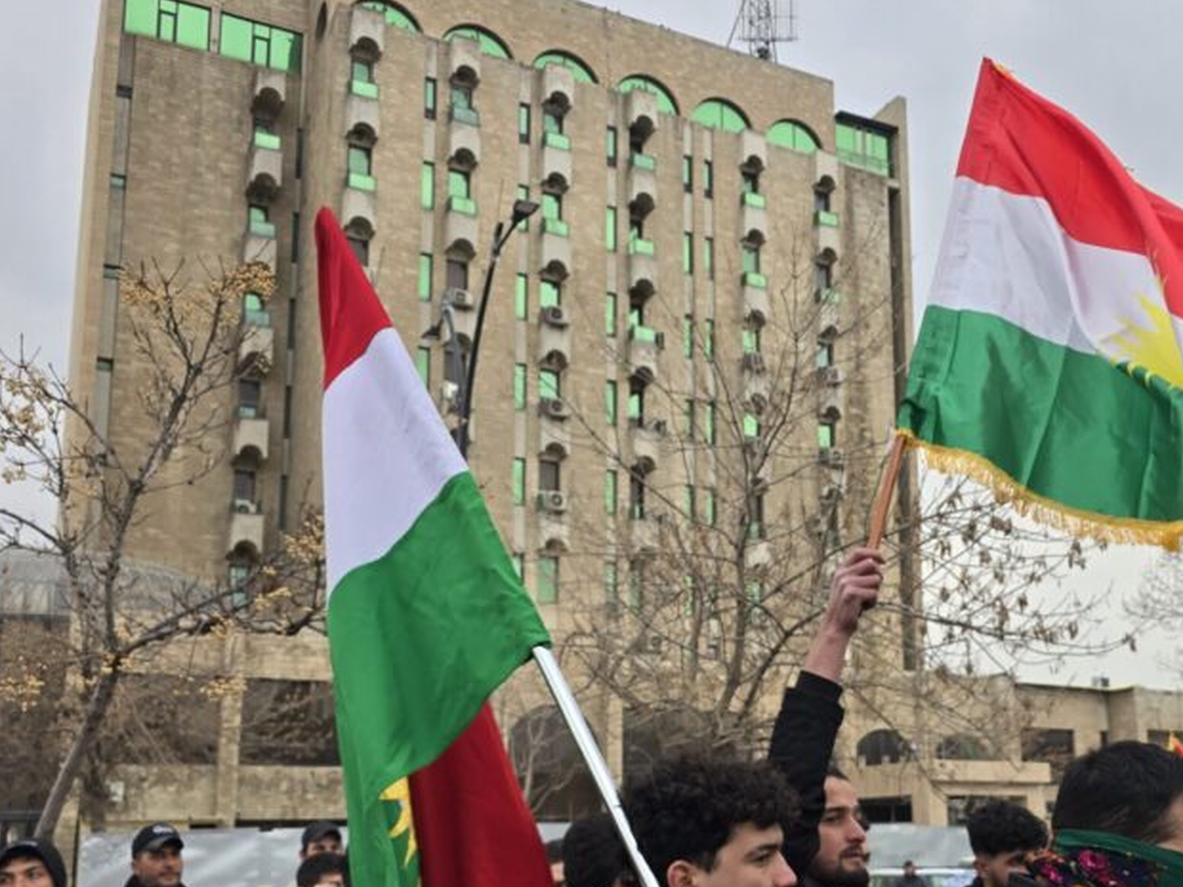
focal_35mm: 38
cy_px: 607
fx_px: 1299
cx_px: 744
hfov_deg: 48.5
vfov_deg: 37.2
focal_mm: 6.3
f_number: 1.7
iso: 64
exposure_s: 1/180
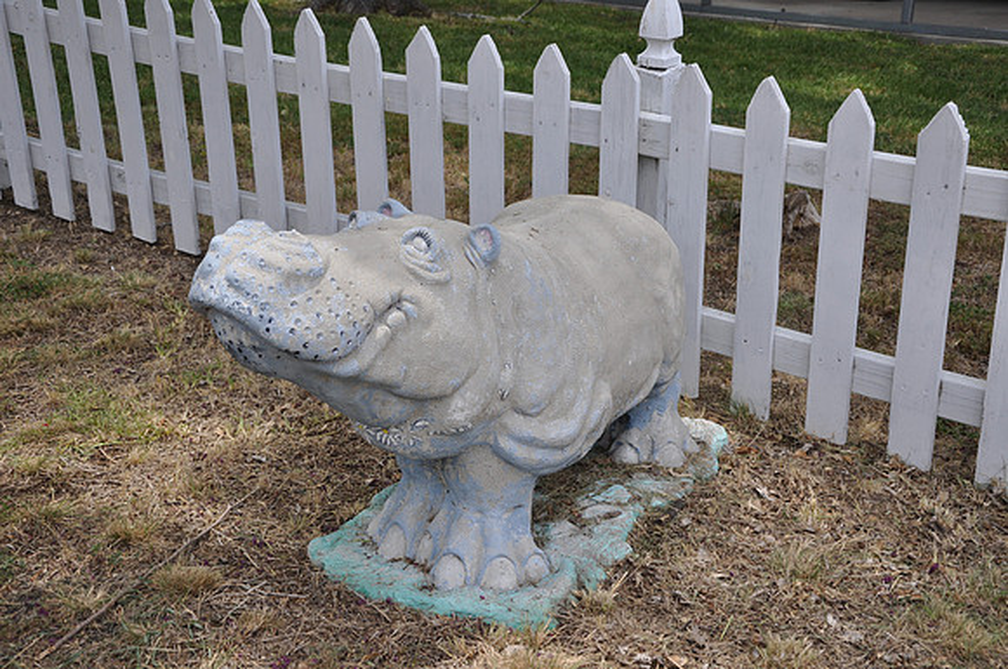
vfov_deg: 26.4
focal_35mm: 51
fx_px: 1426
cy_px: 334
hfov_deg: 38.9
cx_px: 504
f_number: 6.3
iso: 200
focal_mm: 34
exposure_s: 1/160
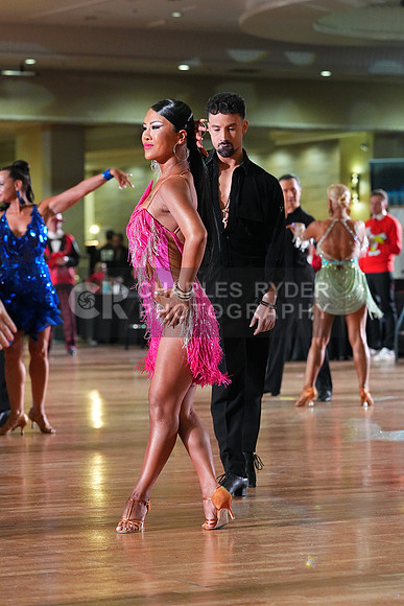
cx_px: 202
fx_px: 2187
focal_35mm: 130
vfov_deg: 15.8
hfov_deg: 10.6
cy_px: 303
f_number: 5
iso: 8000
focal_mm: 130
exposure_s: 1/400
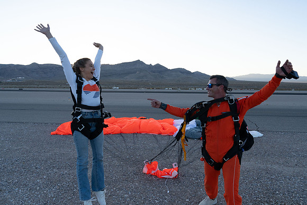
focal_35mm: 24
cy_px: 102
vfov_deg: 53.2
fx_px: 205
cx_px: 154
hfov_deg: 73.7
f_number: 4.5
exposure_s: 1/2000
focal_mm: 24
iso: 1250
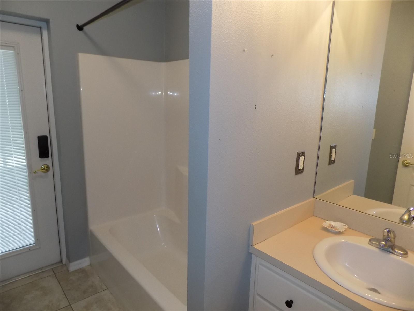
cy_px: 156
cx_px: 207
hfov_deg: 73.9
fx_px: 275
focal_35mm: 23
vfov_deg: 58.9
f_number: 3.1
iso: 320
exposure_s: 1/30
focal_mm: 4
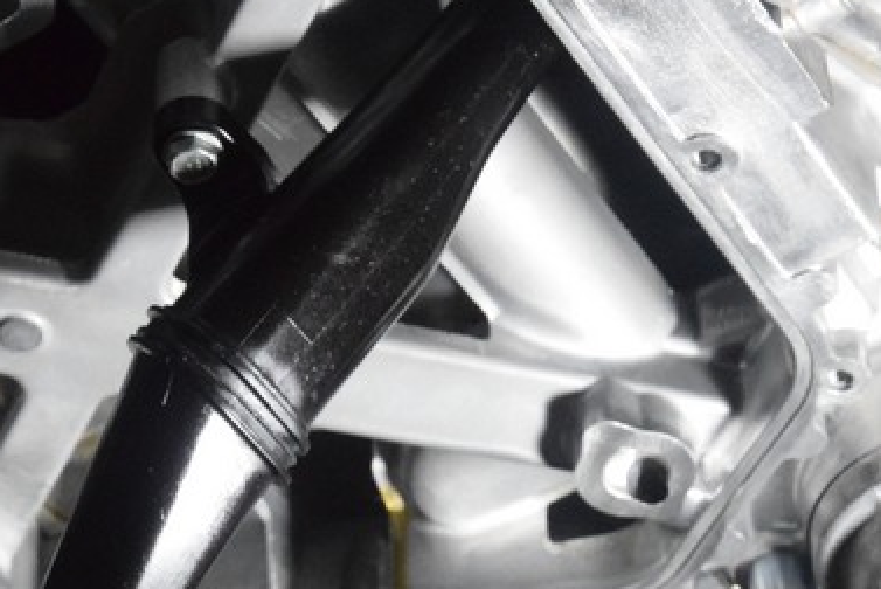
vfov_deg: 8.6
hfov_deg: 12.9
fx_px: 3894
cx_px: 201
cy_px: 335
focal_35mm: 159
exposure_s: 1/400
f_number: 10
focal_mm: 50
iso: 5000
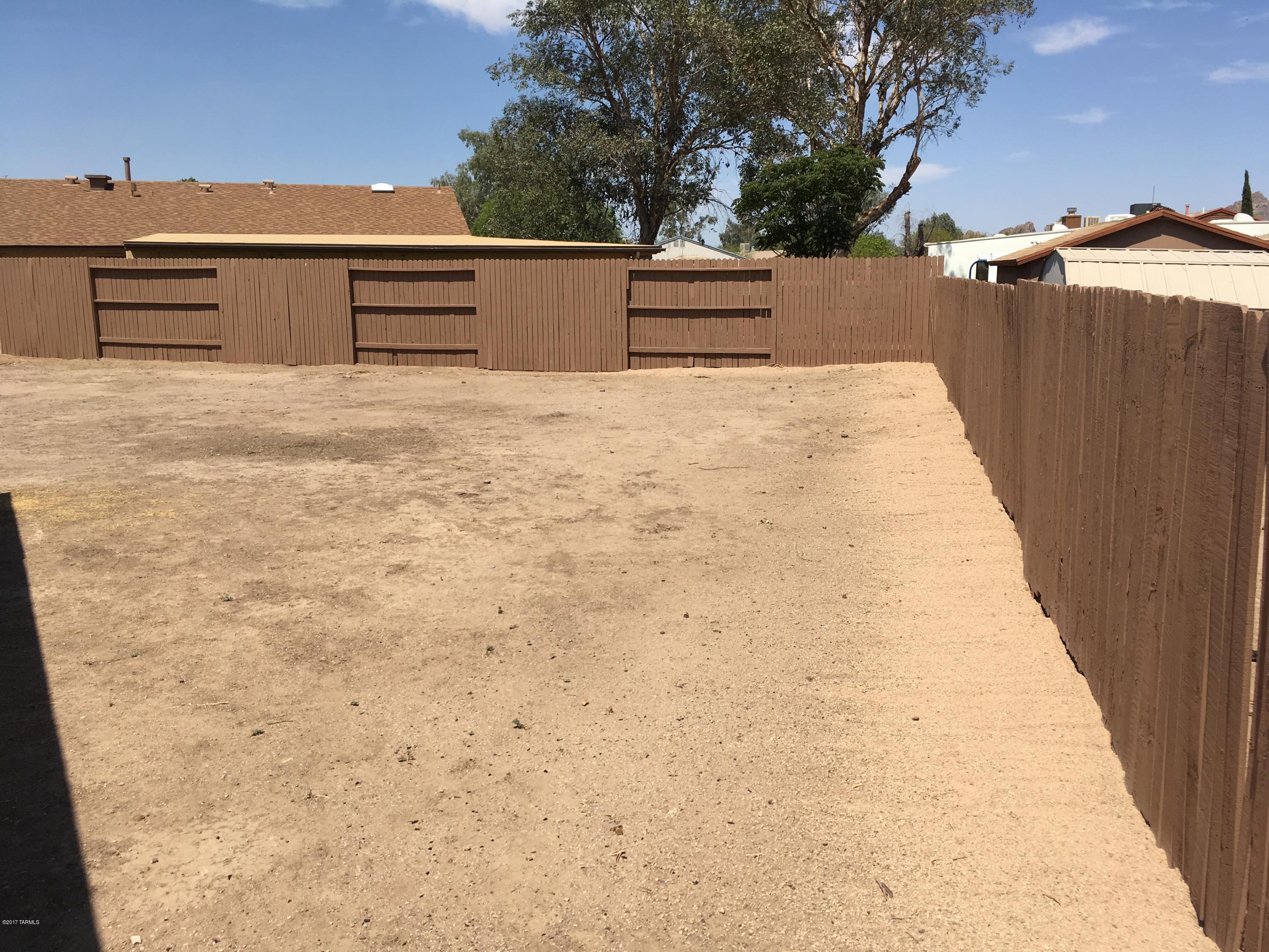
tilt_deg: -9.8
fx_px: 1063
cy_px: 476
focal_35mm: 29
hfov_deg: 61.7
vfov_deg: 48.2
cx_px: 634
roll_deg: -0.4
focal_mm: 4.15
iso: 25
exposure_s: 1/1972
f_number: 2.2
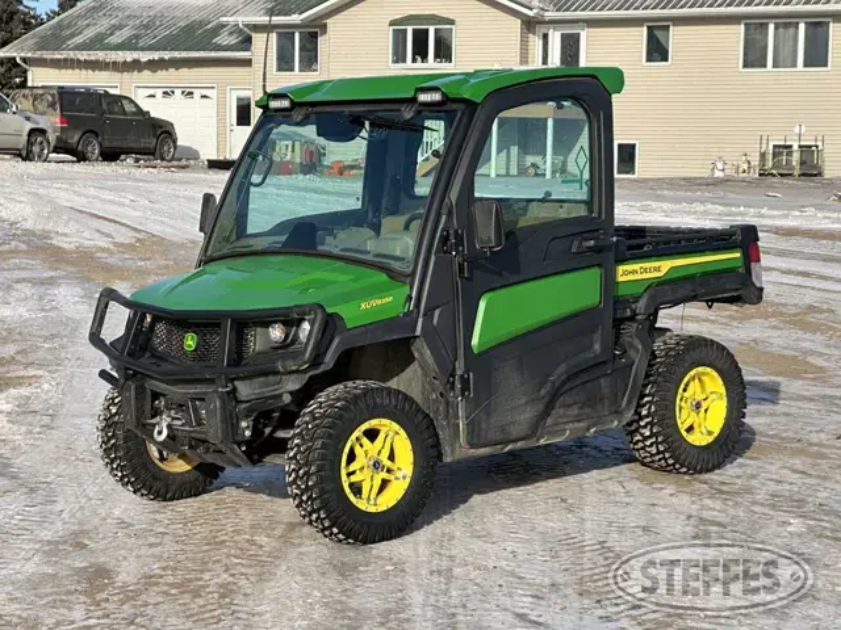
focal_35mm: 77
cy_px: 315
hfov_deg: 25.3
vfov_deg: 19.1
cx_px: 420
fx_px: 1871
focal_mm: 9
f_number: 2.8
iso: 32
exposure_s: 1/737
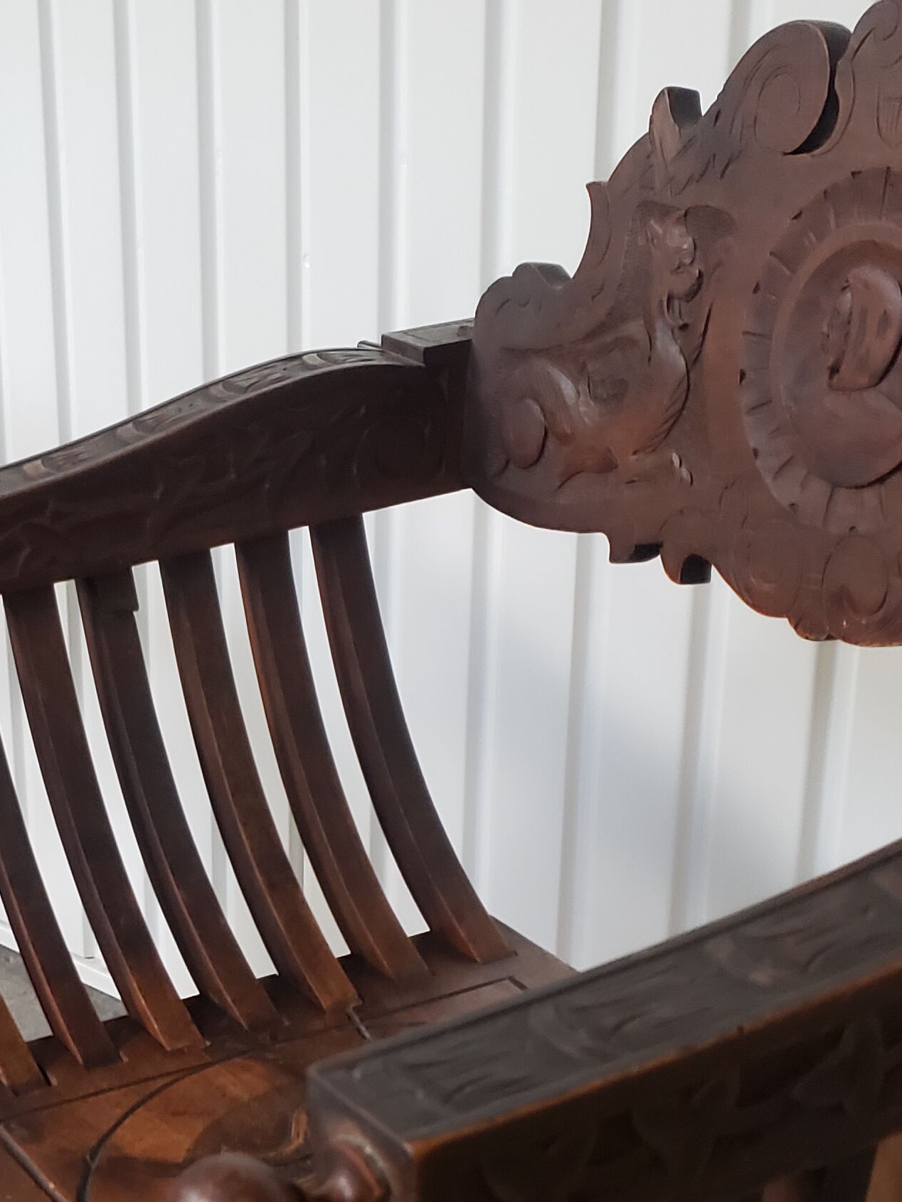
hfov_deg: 22.9
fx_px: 2154
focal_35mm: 62
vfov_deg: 30.4
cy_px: 982
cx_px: 52
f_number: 1.5
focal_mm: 4.3
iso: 320
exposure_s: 1/33
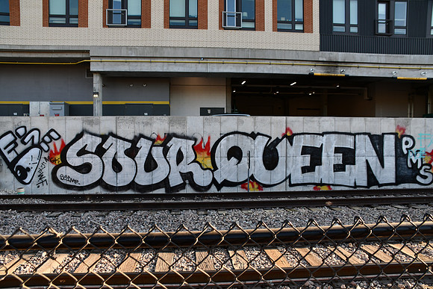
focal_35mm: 27
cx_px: 216
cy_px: 144
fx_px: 325
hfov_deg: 67.4
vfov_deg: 48.0
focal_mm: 18
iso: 200
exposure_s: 1/250
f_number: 5.6
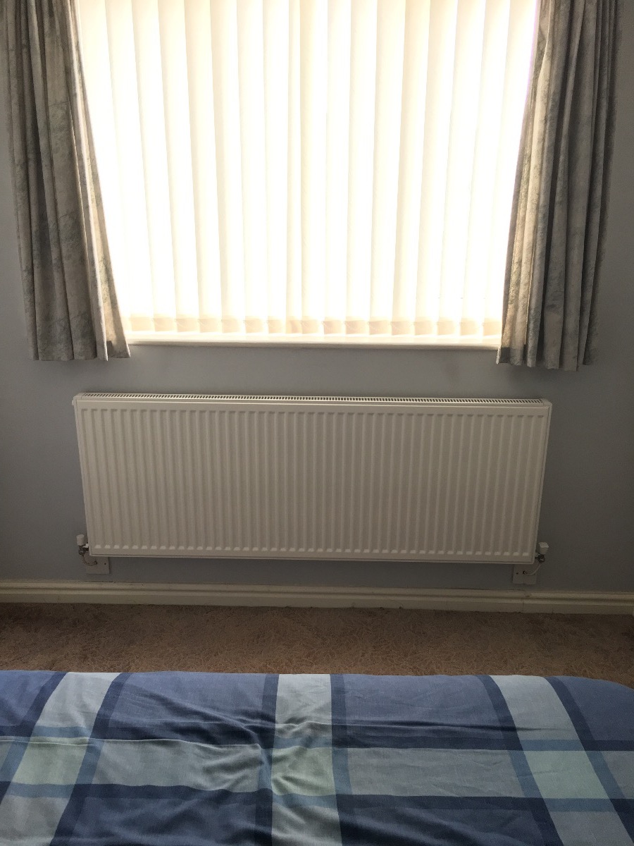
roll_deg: -0.8
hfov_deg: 48.2
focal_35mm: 29
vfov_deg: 61.7
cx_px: 317
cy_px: 423
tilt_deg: -18.2
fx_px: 708
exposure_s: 1/33
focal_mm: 4.15
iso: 100
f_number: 2.2
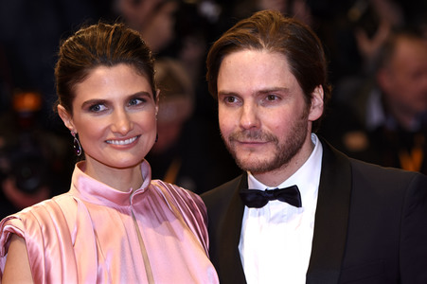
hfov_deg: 11.0
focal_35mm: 188
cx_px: 214
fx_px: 2222
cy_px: 142
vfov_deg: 7.3
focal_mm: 125
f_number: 3.2
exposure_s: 1/400
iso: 640
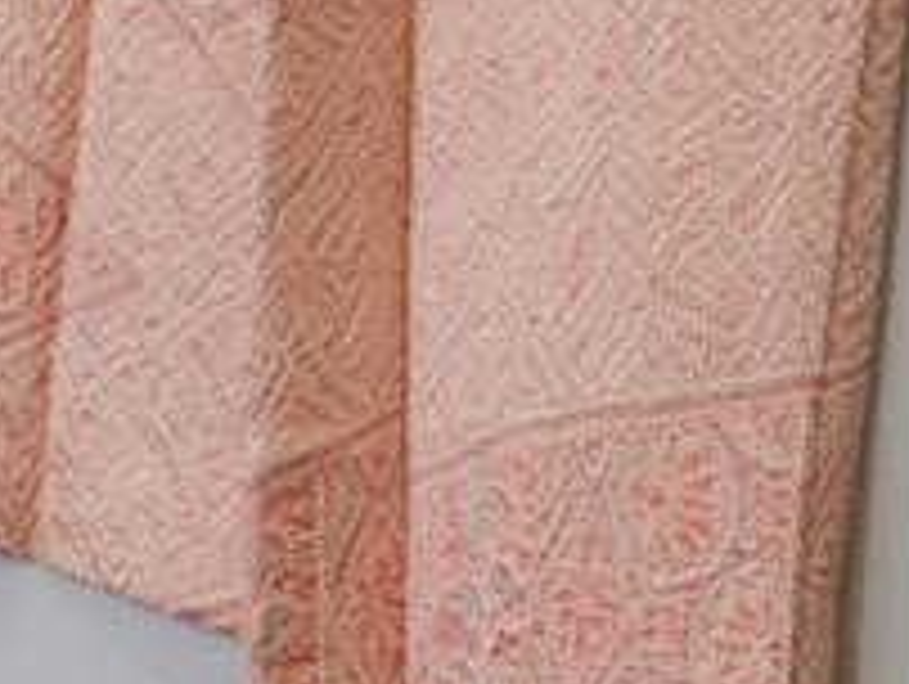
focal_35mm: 196
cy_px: -587
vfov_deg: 7.4
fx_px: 5153
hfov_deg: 10.1
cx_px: 243
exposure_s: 1/40
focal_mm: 38
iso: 200
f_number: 4
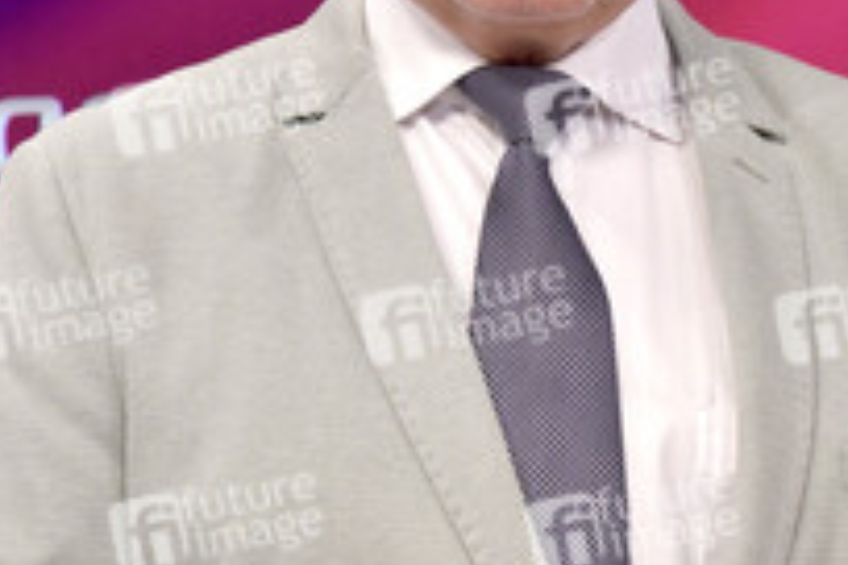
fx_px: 2497
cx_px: 522
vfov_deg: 12.8
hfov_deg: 19.2
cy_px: 4
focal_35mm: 106
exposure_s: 1/250
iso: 2500
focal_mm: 48
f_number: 6.3
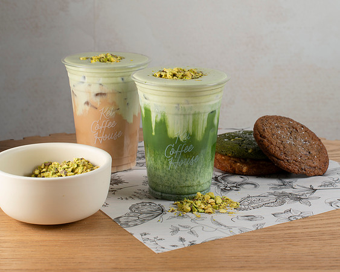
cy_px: 117
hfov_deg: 26.5
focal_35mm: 72
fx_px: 721
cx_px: 203
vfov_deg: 21.3
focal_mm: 50
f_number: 8
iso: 64
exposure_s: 1/160
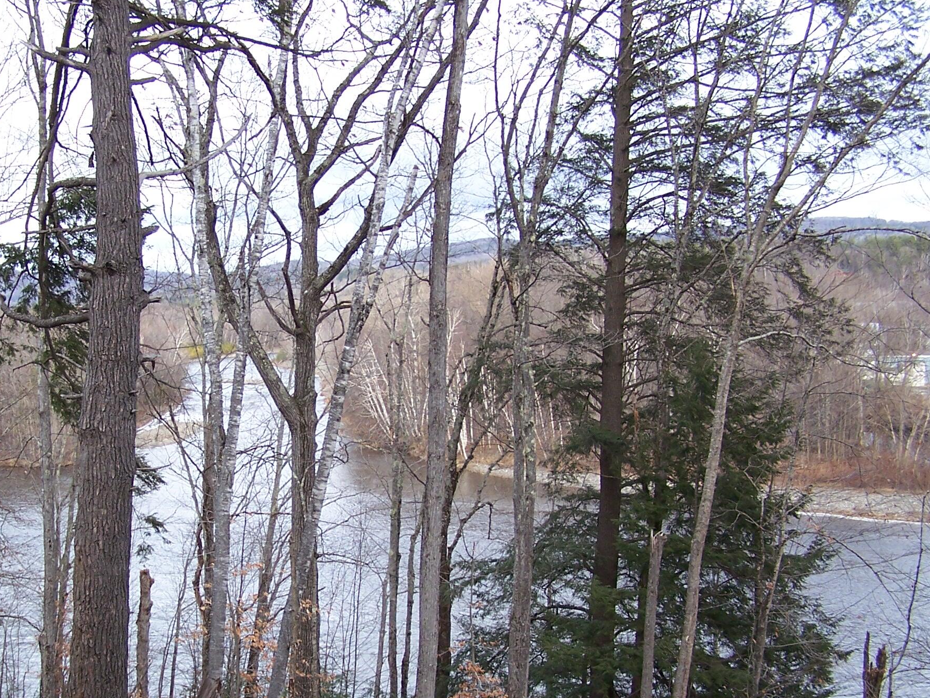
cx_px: 316
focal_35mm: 55
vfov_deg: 26.5
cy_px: 448
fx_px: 1478
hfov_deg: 34.6
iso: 80
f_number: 2.8
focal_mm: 6.3
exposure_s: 1/125
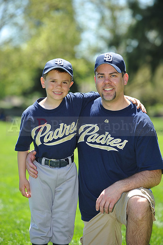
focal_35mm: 145
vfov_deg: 14.2
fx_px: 986
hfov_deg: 9.5
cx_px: 82
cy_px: 122
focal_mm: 145
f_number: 4.5
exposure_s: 1/640
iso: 200
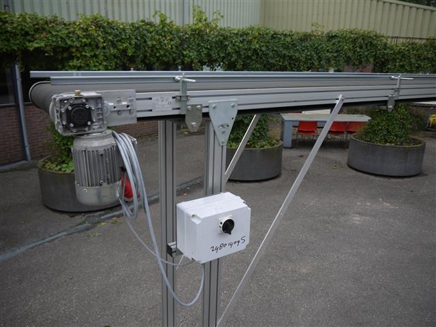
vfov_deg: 49.7
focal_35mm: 28
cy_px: 164
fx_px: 353
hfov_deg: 63.4
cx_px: 218
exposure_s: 1/60
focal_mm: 14
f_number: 3.5
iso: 100
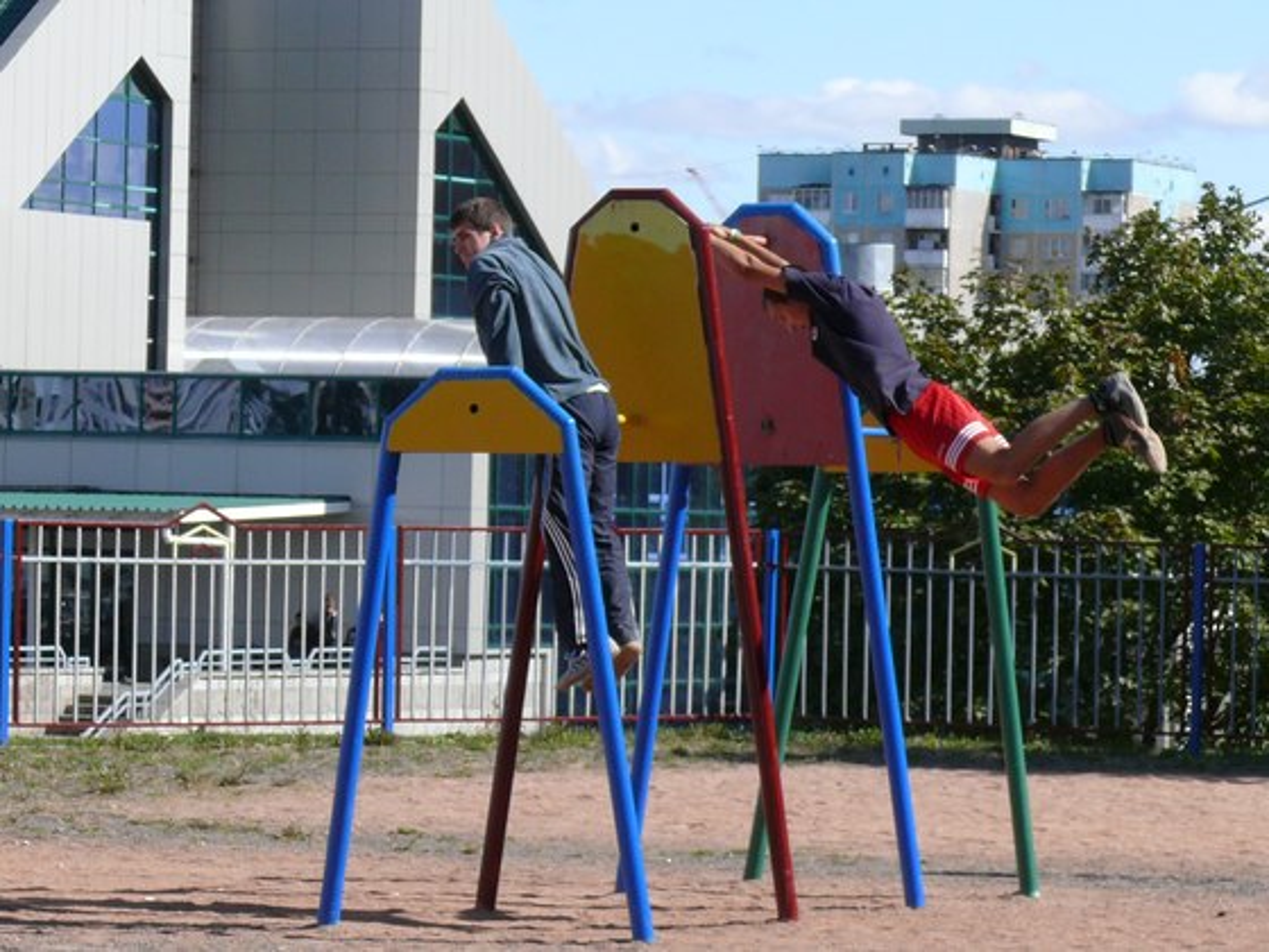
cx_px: 634
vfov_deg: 8.1
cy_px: 476
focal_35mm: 183
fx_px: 6709
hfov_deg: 10.8
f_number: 5.6
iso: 100
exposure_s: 1/400
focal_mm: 21.8
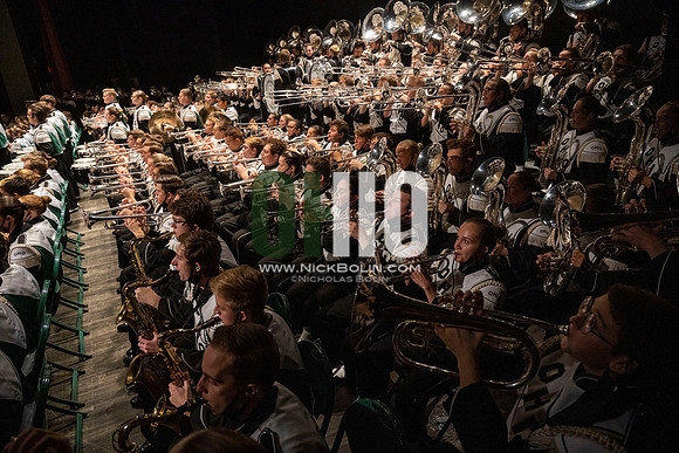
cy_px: 226
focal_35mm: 24
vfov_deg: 53.2
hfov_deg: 73.7
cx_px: 340
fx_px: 453
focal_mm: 24
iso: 2500
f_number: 4
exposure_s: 1/500
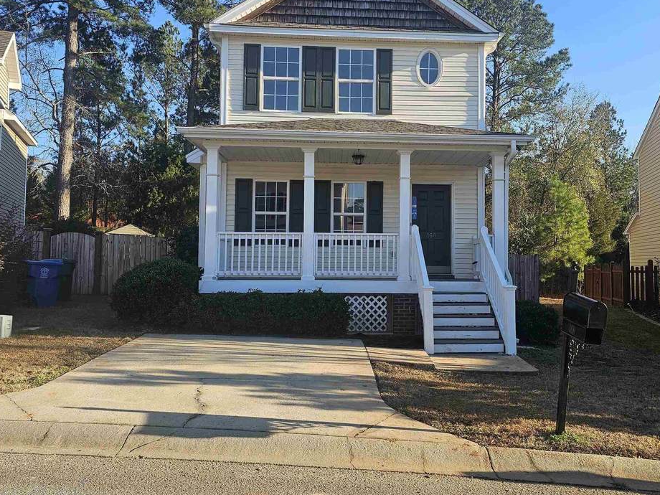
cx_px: 372
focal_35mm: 32
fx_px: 610
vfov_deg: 44.1
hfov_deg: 56.6
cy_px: 220
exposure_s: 1/461
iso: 20
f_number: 1.7
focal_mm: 6.3
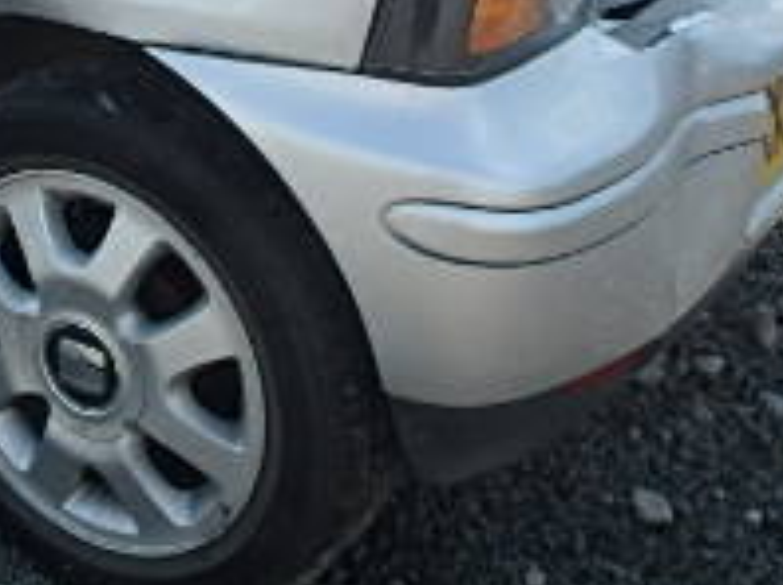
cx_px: -115
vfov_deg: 20.3
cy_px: -99
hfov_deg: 26.0
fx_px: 1536
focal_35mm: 68
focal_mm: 3.7
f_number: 3.5
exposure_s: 1/800
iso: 125
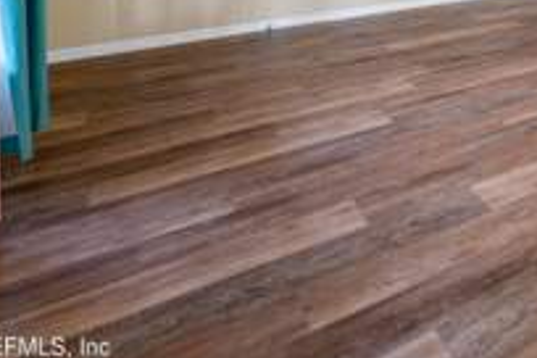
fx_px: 492
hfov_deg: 48.3
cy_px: -37
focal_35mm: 33
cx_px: 524
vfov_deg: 34.5
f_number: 8
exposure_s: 1/8
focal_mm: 14
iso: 400
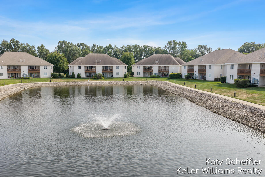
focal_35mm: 28
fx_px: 206
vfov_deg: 46.4
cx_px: 132
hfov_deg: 65.5
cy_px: 88
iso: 100
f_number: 5.6
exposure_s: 1/240
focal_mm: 14.45
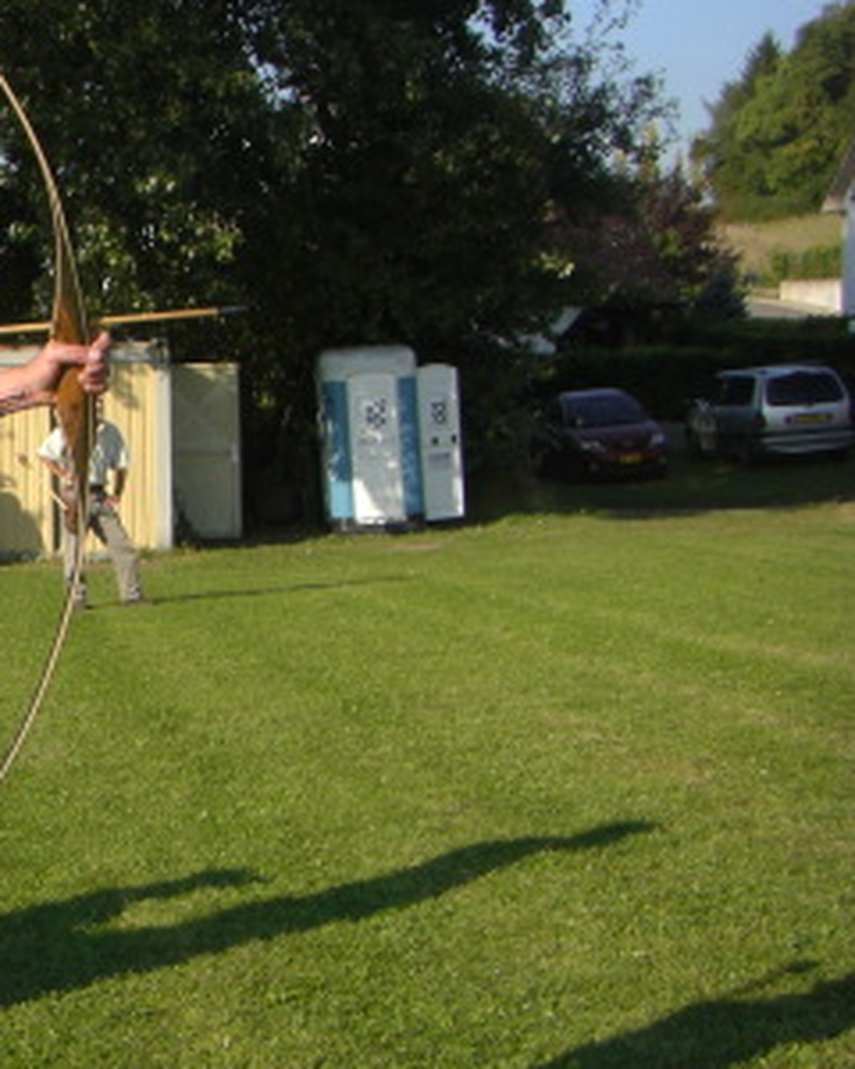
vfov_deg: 24.1
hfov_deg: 18.2
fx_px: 2499
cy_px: 567
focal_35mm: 79
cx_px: -246
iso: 50
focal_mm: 6.3
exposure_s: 1/250
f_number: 4.6
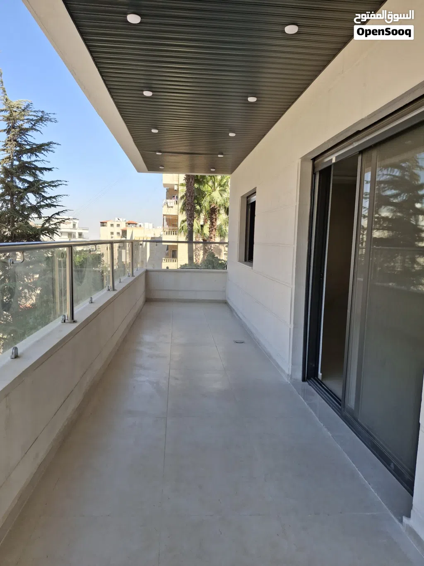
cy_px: 283
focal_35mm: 25
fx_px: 408
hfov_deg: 54.9
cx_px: 212
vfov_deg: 69.4
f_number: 1.8
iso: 32
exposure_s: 1/1152
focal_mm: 4.69
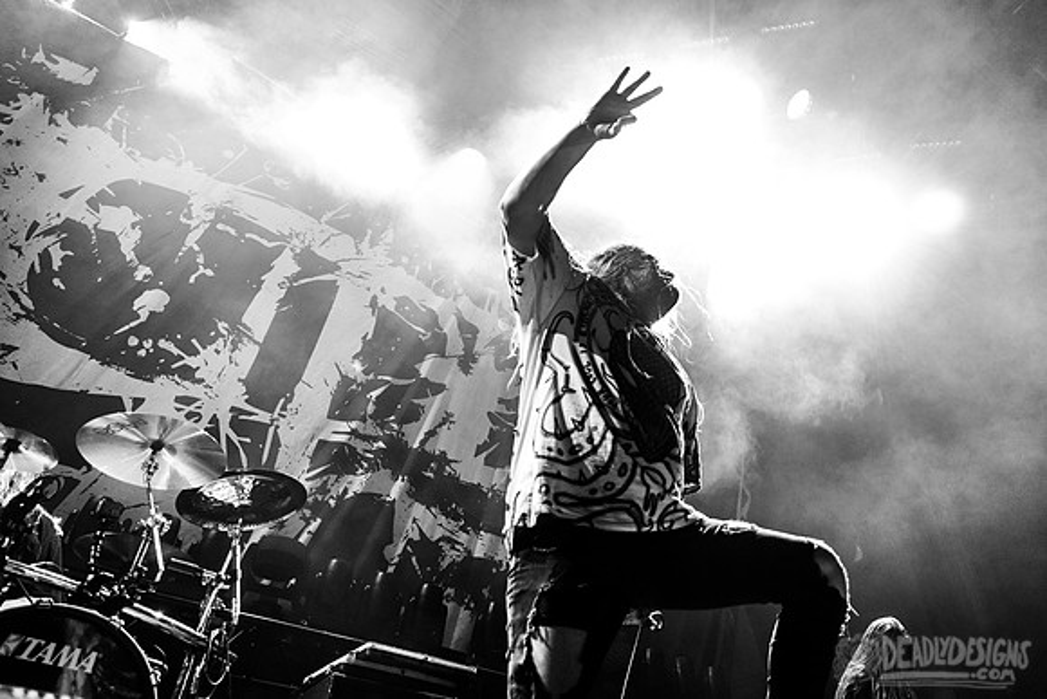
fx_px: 807
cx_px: 605
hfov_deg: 65.6
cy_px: 295
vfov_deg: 46.7
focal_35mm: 28
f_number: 3.2
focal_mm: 24
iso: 3200
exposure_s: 1/400
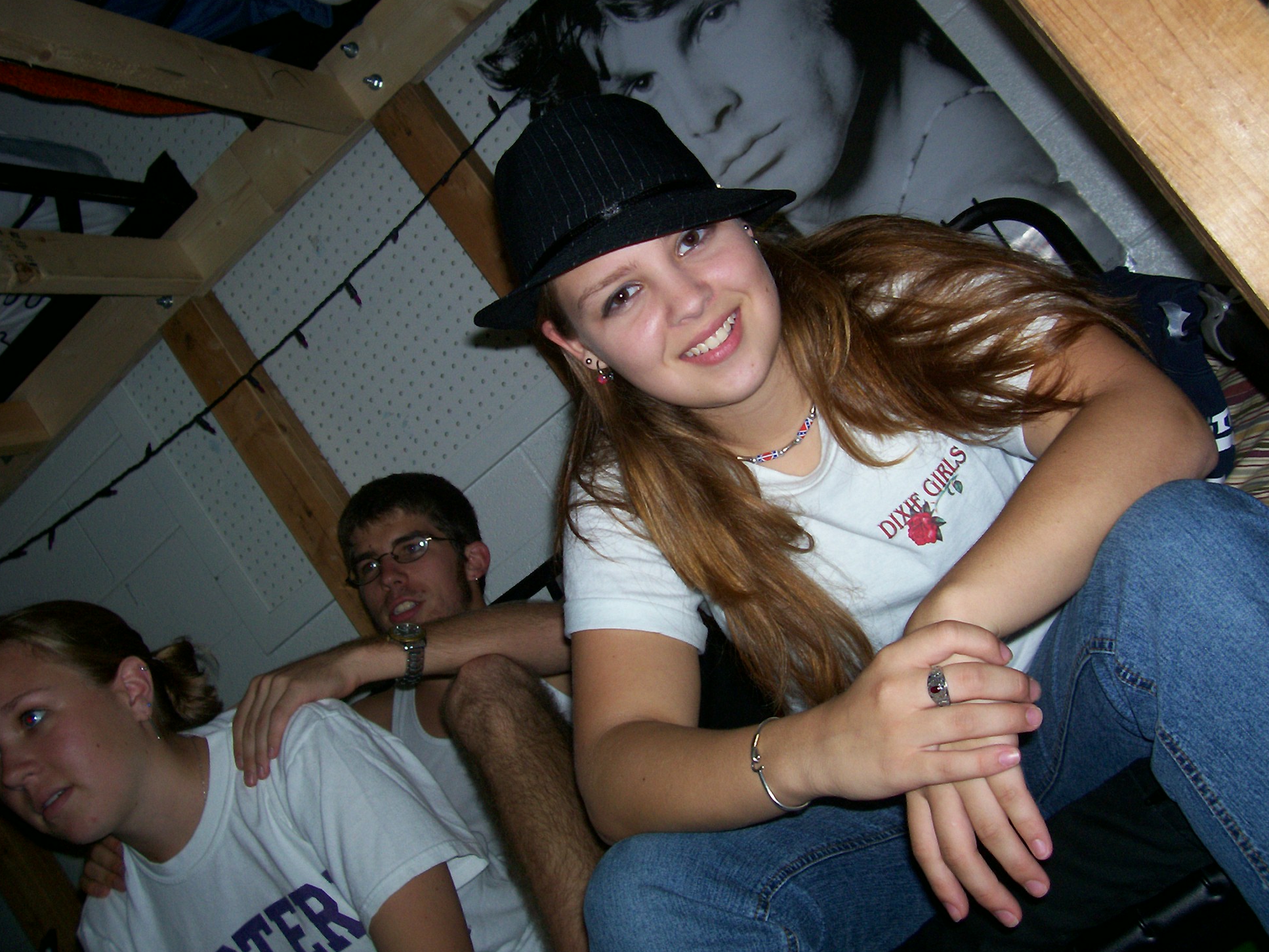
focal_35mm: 36
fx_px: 1320
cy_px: 455
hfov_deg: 51.3
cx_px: 655
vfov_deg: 39.7
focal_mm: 5.6
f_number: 2.7
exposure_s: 1/64
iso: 80
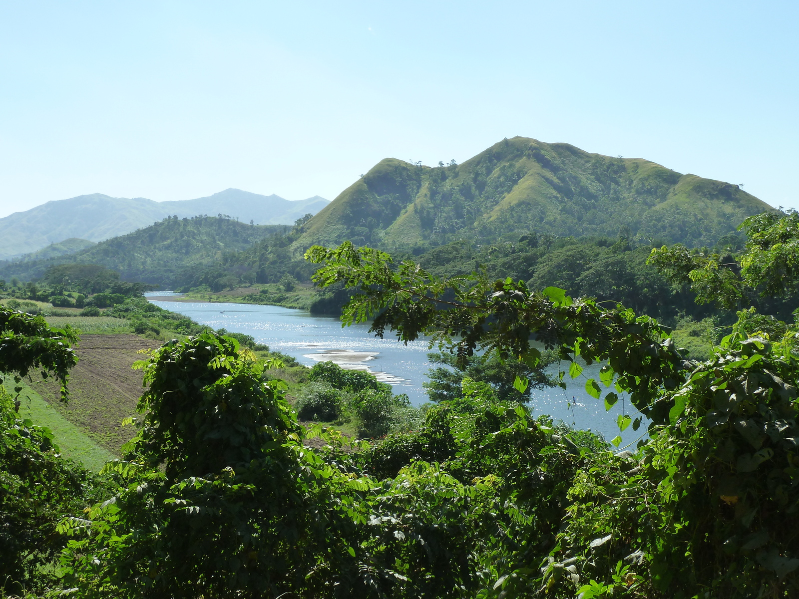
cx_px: 400
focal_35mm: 48
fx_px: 1108
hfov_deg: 39.7
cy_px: 300
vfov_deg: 30.3
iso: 125
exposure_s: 1/400
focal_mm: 7.9
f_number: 5
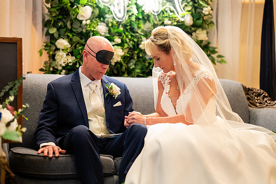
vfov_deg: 15.8
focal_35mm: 87
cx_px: 138
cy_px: 92
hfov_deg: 23.5
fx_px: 664
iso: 3200
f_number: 1.4
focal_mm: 85
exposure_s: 1/200
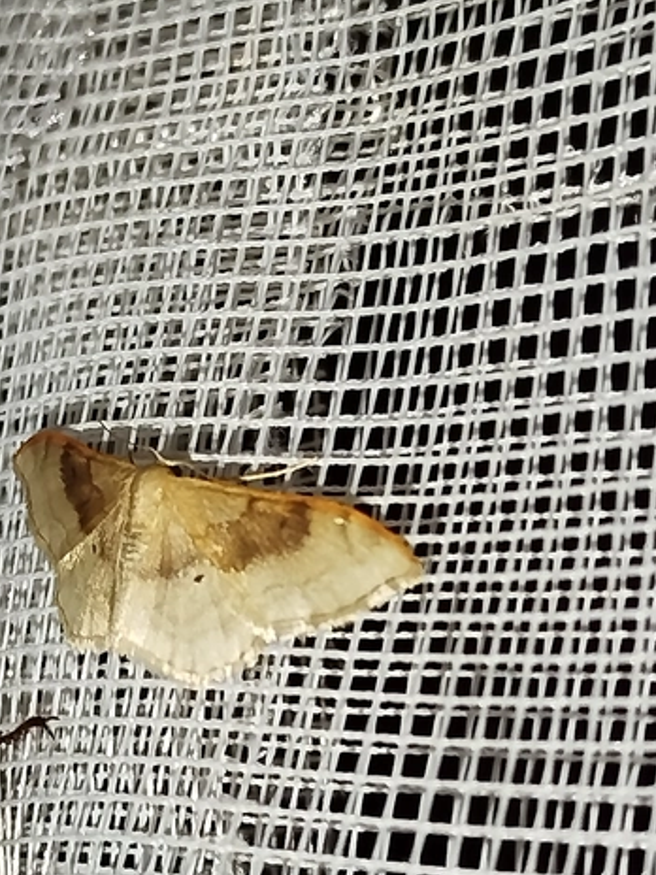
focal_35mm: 109
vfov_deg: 18.0
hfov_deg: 13.6
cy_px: 522
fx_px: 2754
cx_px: 239
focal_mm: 5.31
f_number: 1.7
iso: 160
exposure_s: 1/50
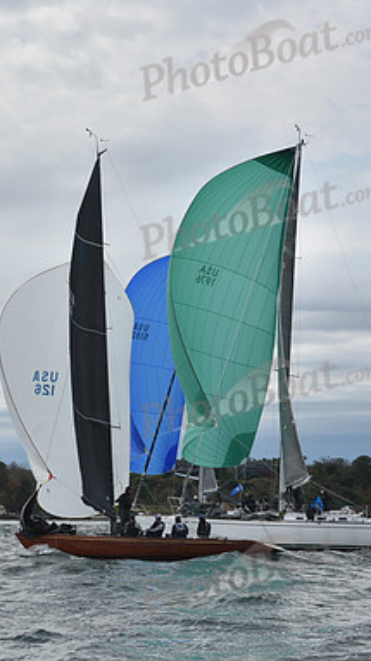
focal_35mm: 127
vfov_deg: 16.9
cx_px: 52
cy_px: 329
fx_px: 2225
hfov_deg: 9.5
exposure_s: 1/1000
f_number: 11
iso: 400
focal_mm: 80
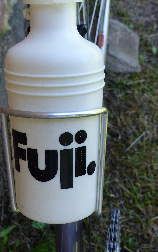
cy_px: 108
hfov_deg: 23.5
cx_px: 56
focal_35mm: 55
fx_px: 379
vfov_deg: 36.8
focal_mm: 8.1
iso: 100
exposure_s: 1/100
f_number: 3.2
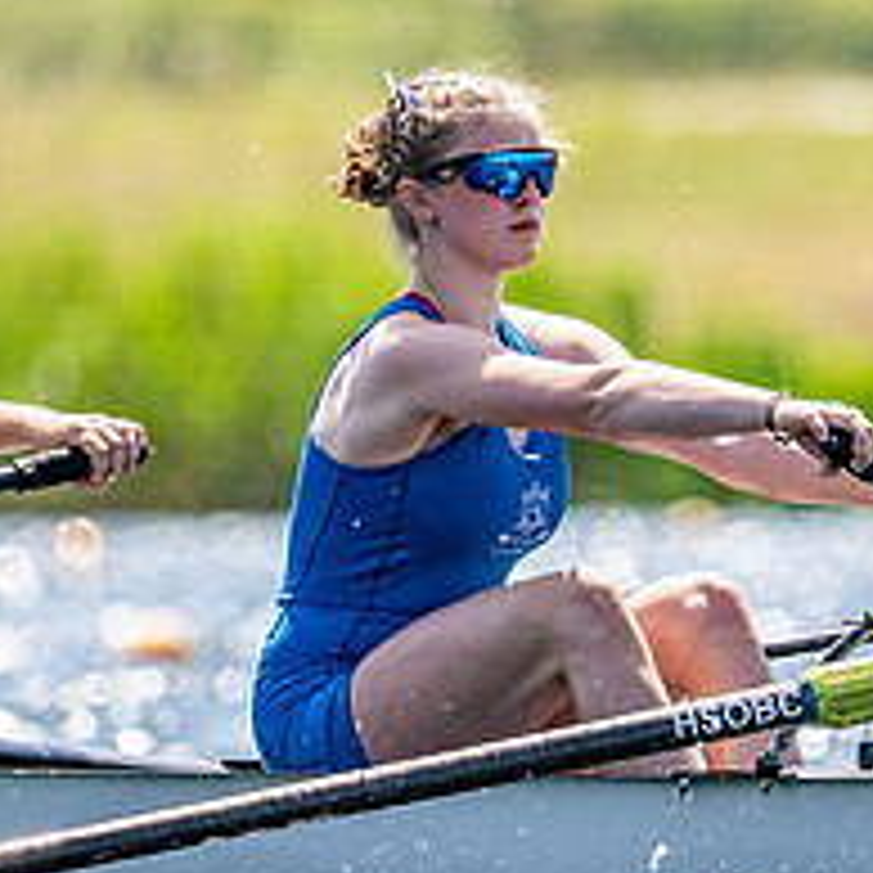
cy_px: 468
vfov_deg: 1.2
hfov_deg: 1.2
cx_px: 922
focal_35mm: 1524
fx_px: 43484
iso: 250
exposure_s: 1/2500
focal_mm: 400
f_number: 4.5
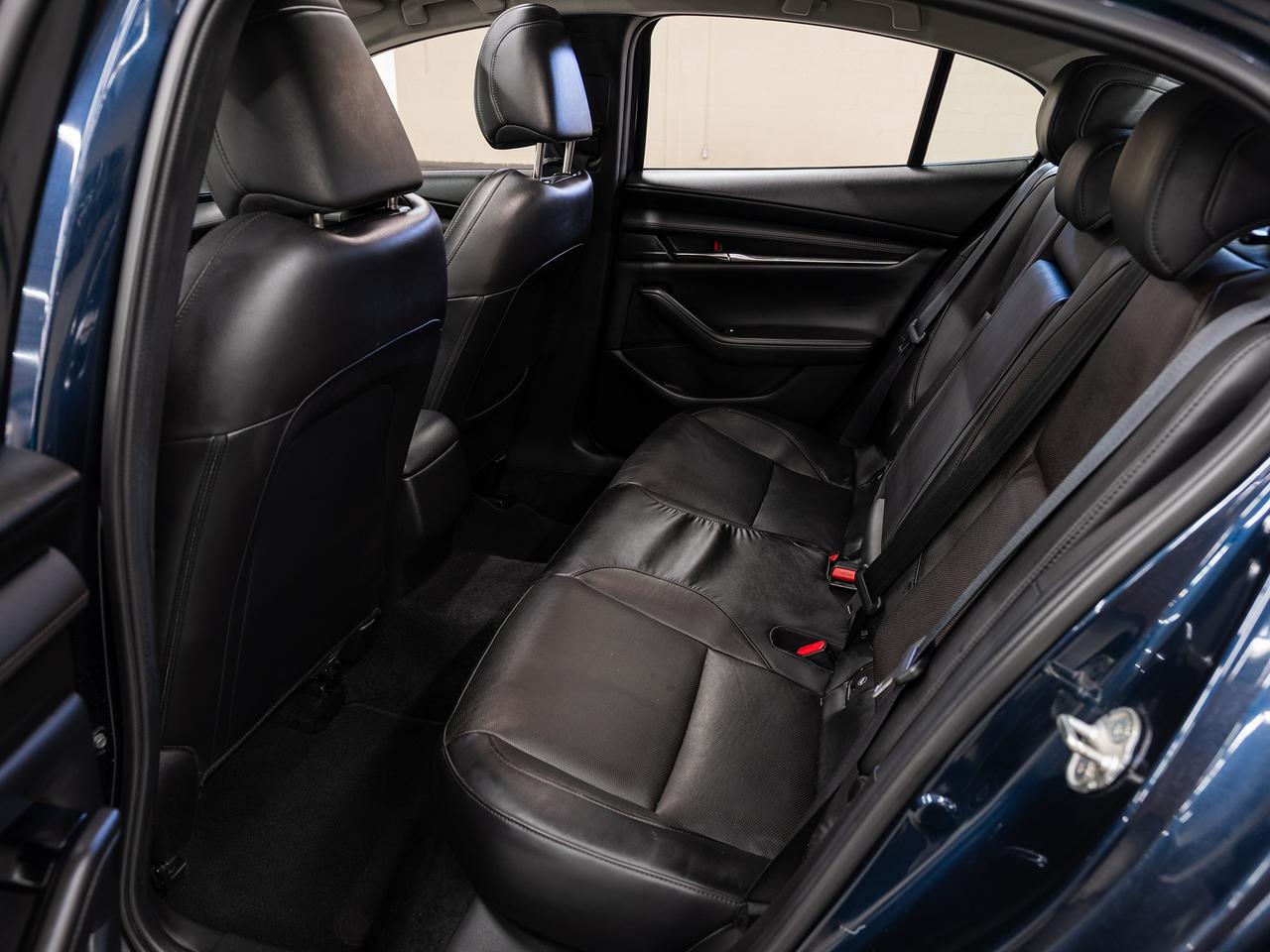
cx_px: 635
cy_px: 476
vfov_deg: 53.1
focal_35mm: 26
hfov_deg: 67.4
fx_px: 952
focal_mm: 24
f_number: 5.6
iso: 100
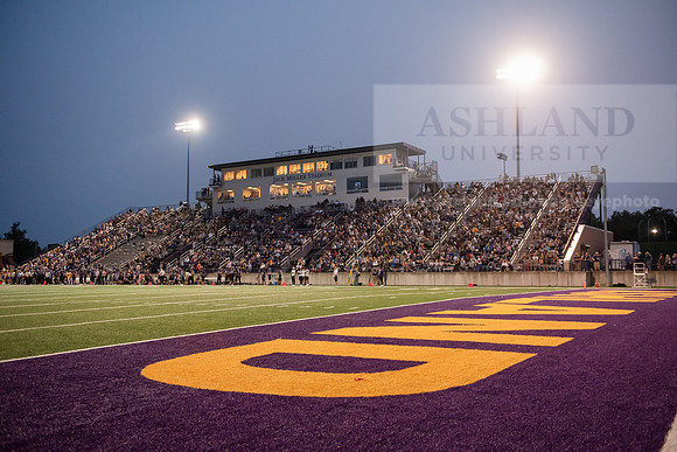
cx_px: 338
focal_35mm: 35
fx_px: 658
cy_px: 226
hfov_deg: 54.4
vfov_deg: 37.9
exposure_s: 1/640
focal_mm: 35
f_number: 3.5
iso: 4000
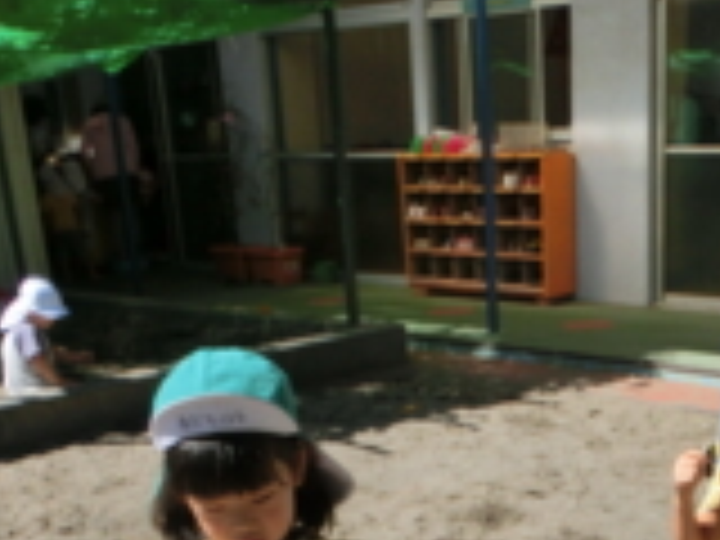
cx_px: 549
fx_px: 1248
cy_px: 652
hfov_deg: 31.5
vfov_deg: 22.5
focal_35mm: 60
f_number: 7.9
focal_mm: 4.24
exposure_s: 1/160
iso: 80
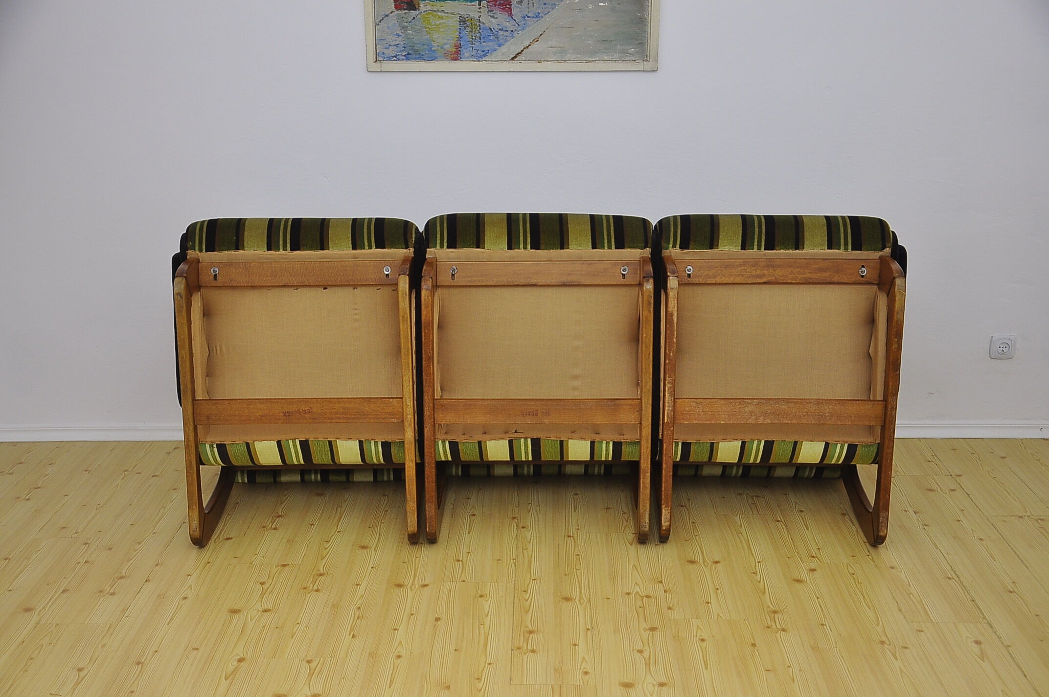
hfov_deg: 41.2
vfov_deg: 28.0
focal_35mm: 48
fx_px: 1397
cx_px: 524
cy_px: 348
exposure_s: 1/160
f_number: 4.2
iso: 400
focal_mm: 32
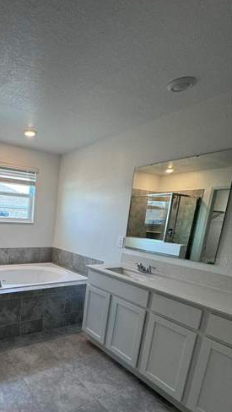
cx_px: 31
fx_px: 218
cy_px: 260
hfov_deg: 50.7
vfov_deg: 84.8
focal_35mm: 20
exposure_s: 1/120
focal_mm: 2.22
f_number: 2.2
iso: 125
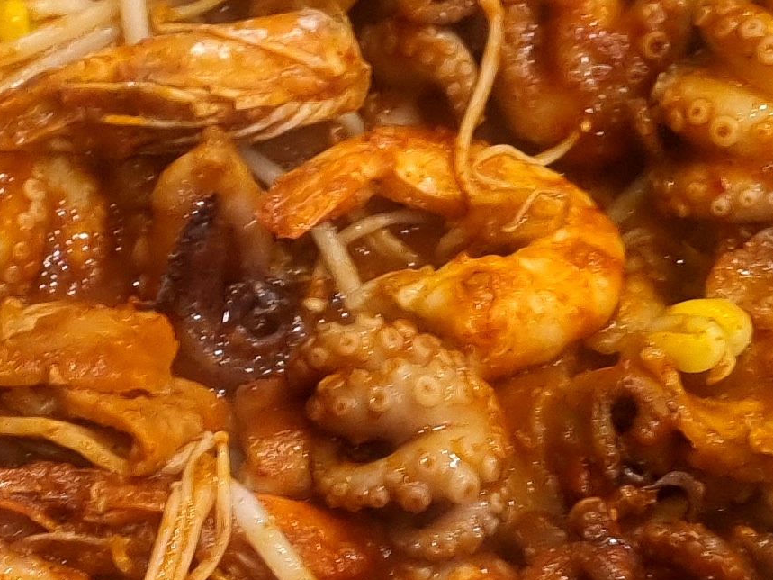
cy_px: 483
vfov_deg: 12.1
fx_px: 2724
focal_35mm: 122
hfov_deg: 16.0
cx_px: 81
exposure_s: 1/24
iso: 320
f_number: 1.8
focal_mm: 5.4
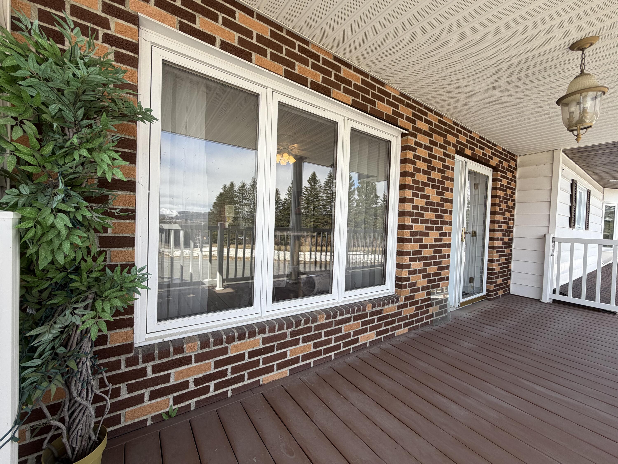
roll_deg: -2.2
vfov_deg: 85.7
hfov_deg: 102.1
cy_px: 232
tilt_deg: -1.9
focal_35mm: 14
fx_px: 250
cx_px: 309
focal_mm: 2.22
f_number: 2.2
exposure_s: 1/502
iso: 64
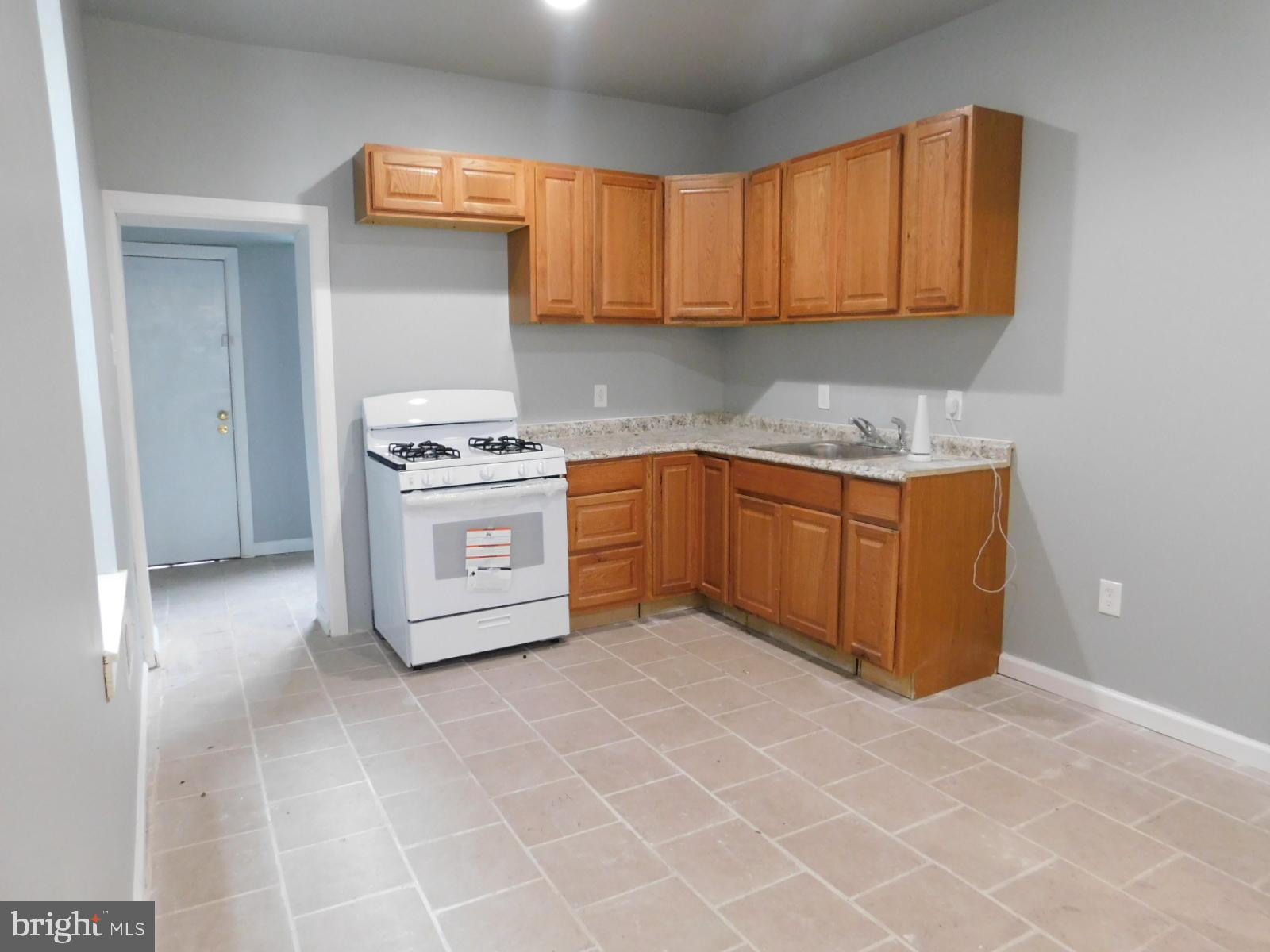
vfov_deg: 58.9
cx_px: 635
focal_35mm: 23
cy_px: 476
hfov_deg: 73.9
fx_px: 844
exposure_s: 1/13
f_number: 3
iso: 400
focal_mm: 4
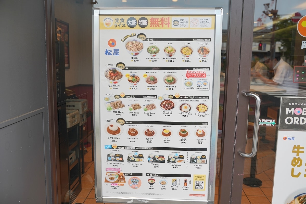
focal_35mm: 32
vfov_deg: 41.1
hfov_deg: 58.7
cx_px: 153
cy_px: 102
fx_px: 272
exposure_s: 1/80
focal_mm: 32
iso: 100
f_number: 4.5
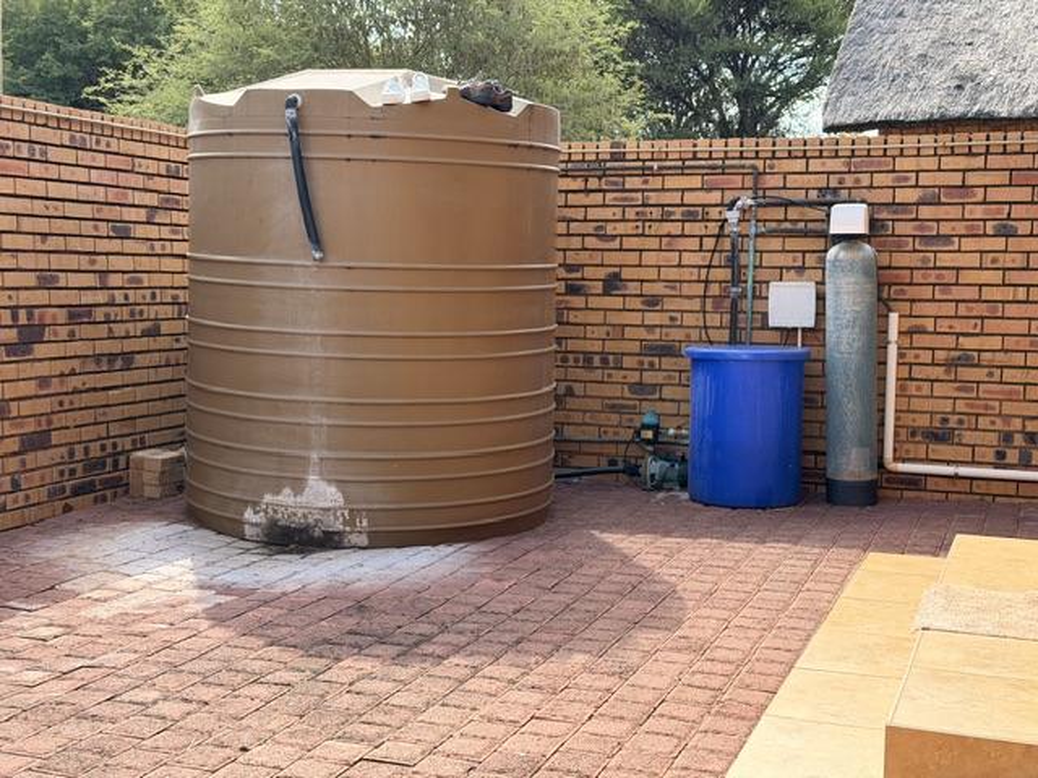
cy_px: 389
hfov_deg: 39.7
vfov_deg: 30.3
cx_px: 519
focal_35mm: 48
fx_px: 1439
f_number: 1.78
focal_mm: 6.76
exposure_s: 1/951
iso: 100
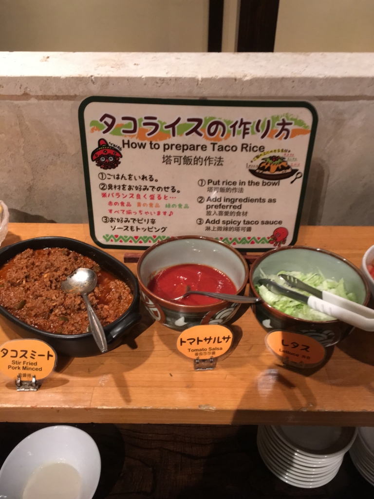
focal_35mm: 29
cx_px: 187
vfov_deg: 61.7
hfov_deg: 48.2
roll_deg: +0.2
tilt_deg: -37.1
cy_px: 250
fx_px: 418
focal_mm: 4.15
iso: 200
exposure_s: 1/15
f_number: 2.2
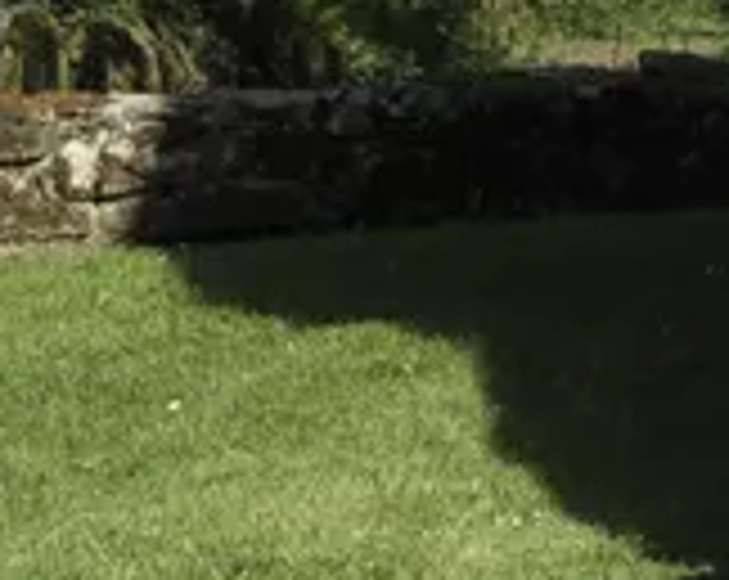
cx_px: 2794
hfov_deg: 4.3
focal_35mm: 416
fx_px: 8959
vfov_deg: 3.7
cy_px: -789
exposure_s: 1/340
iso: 200
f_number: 8
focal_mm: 37.4
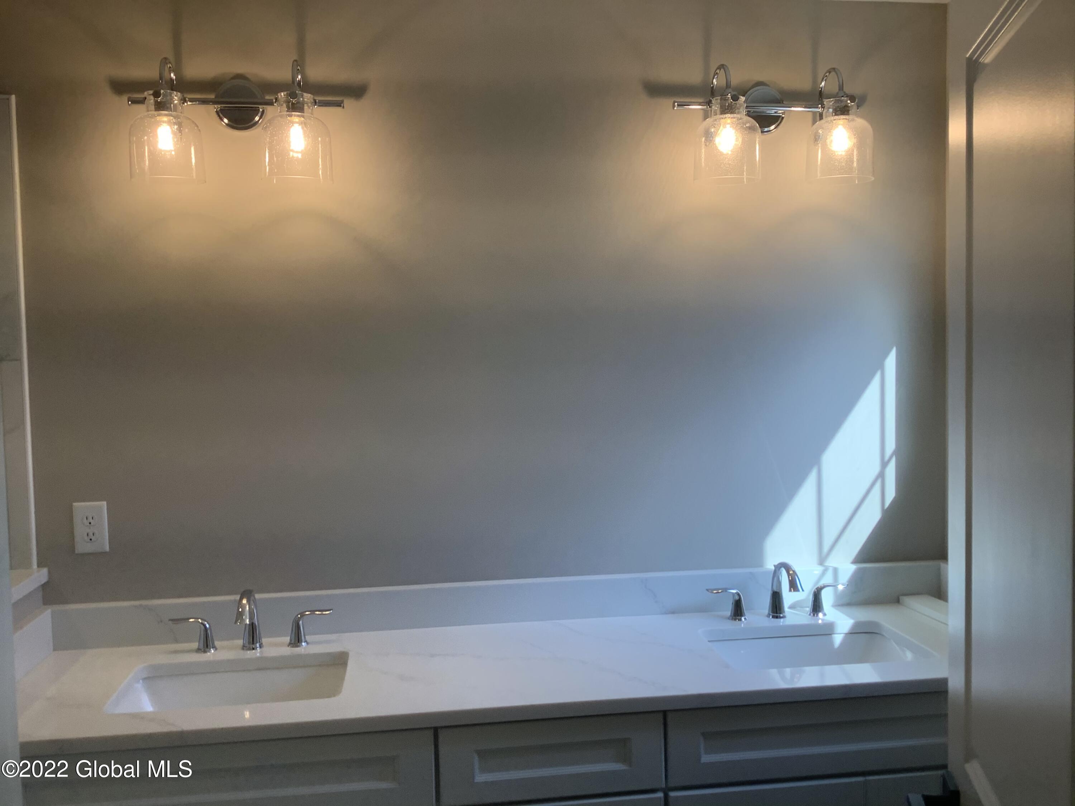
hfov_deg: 58.4
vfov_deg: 45.4
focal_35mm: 31
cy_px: 403
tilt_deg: -3.0
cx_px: 538
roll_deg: -0.1
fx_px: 963
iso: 50
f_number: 2.4
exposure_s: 1/120
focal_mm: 3.3
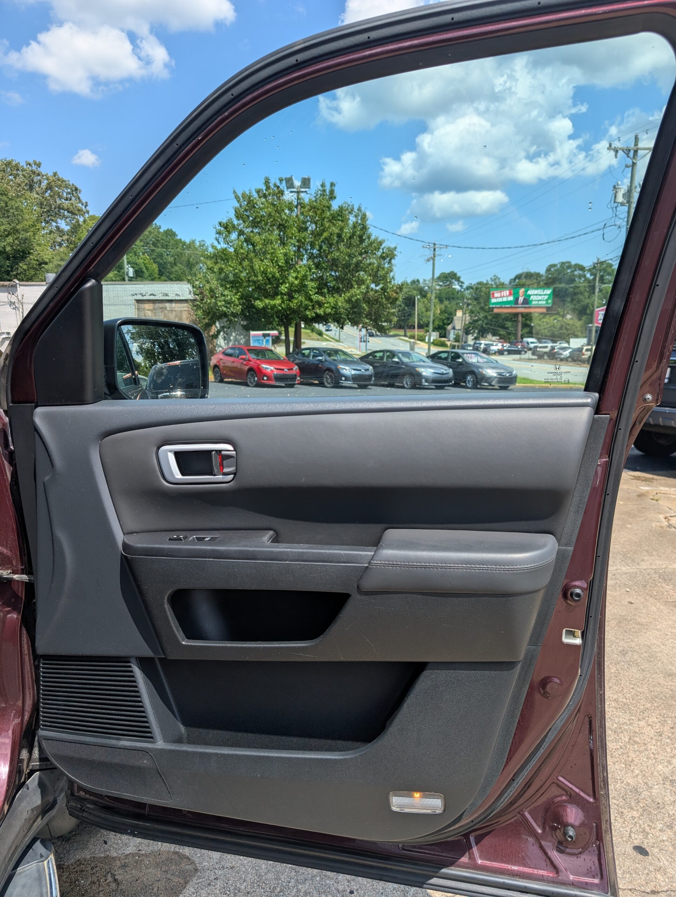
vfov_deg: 71.5
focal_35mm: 24
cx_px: 338
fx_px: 623
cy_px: 448
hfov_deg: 56.9
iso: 19
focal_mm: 6.9
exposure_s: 1/718
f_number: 1.68
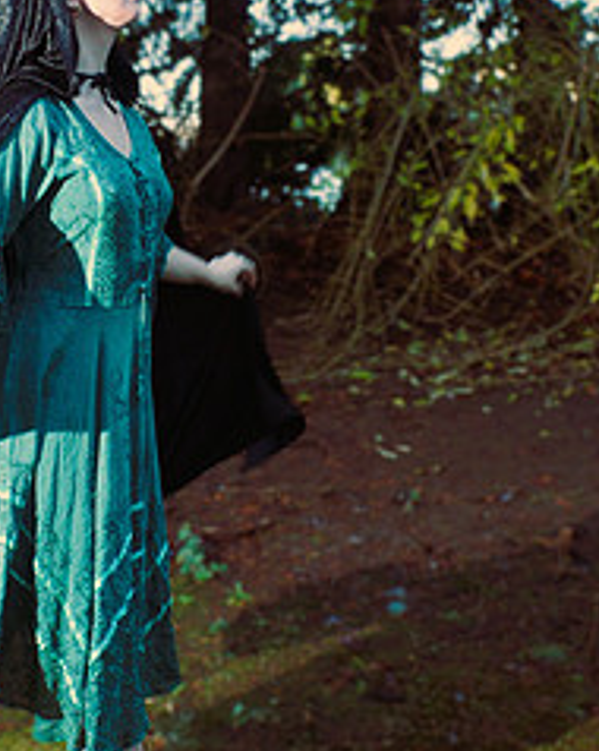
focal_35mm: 64
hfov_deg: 23.6
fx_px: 1420
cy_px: 382
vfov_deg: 29.6
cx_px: 148
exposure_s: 1/80
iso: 400
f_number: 5.6
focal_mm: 24
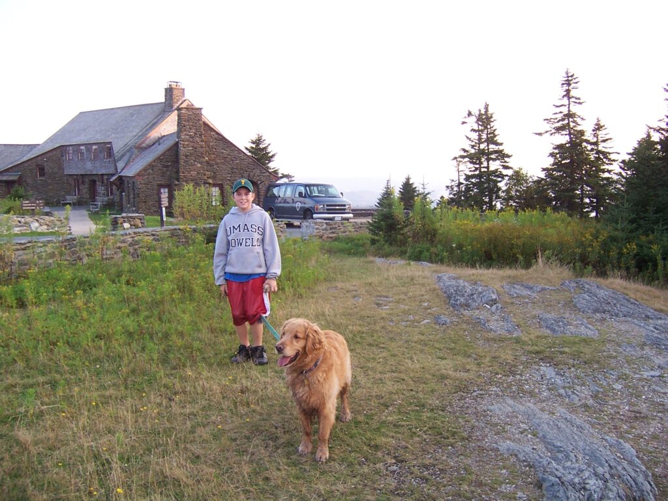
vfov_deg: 42.9
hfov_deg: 55.4
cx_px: 334
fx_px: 637
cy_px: 250
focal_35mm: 33
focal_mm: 5.5
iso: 80
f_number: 2.8
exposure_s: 1/60
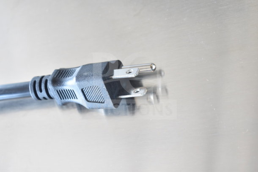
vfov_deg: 21.6
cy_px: 86
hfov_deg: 31.9
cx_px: 129
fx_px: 452
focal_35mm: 63
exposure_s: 1/60
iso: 900
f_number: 5
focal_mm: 42
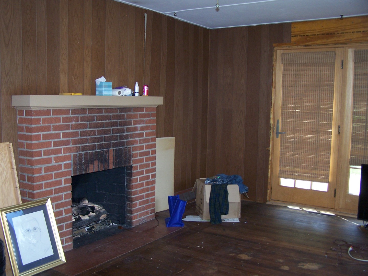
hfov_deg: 49.0
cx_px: 184
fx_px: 404
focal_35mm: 38
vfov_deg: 37.7
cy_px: 138
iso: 140
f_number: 2.8
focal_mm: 6.3
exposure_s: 1/60
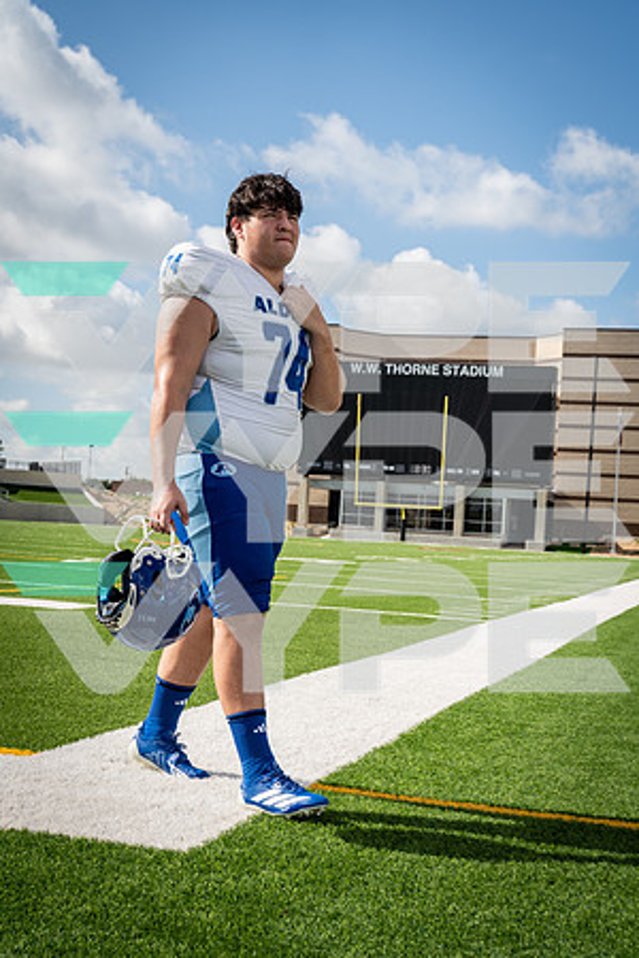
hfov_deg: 26.0
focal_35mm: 52
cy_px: 479
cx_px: 320
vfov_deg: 38.2
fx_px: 1384
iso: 125
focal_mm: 52
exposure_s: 1/250
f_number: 8
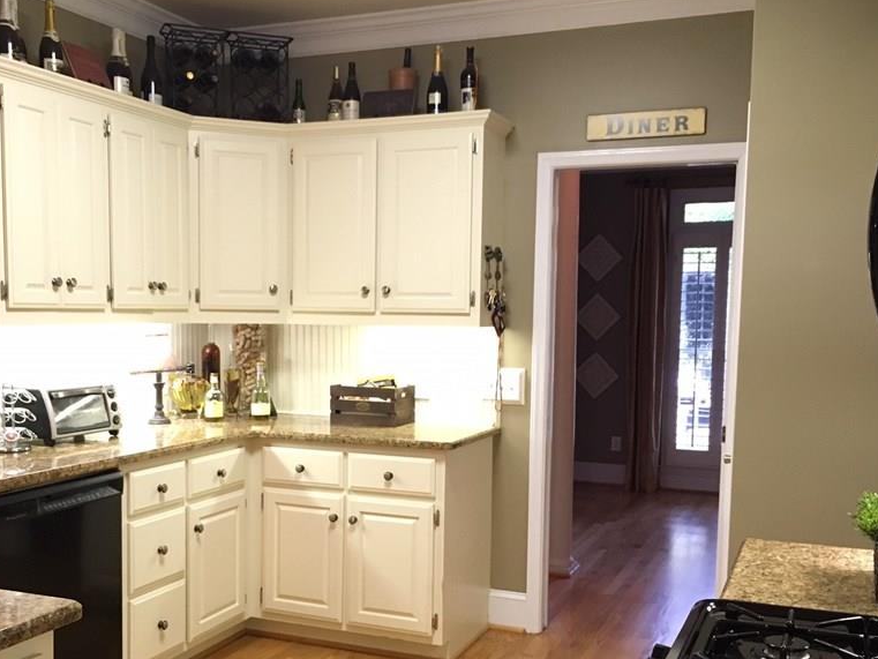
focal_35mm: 39
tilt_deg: -7.1
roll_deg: -0.6
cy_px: 400
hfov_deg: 47.8
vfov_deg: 36.7
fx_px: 989
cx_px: 395
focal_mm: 4.15
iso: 200
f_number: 2.2
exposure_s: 1/17
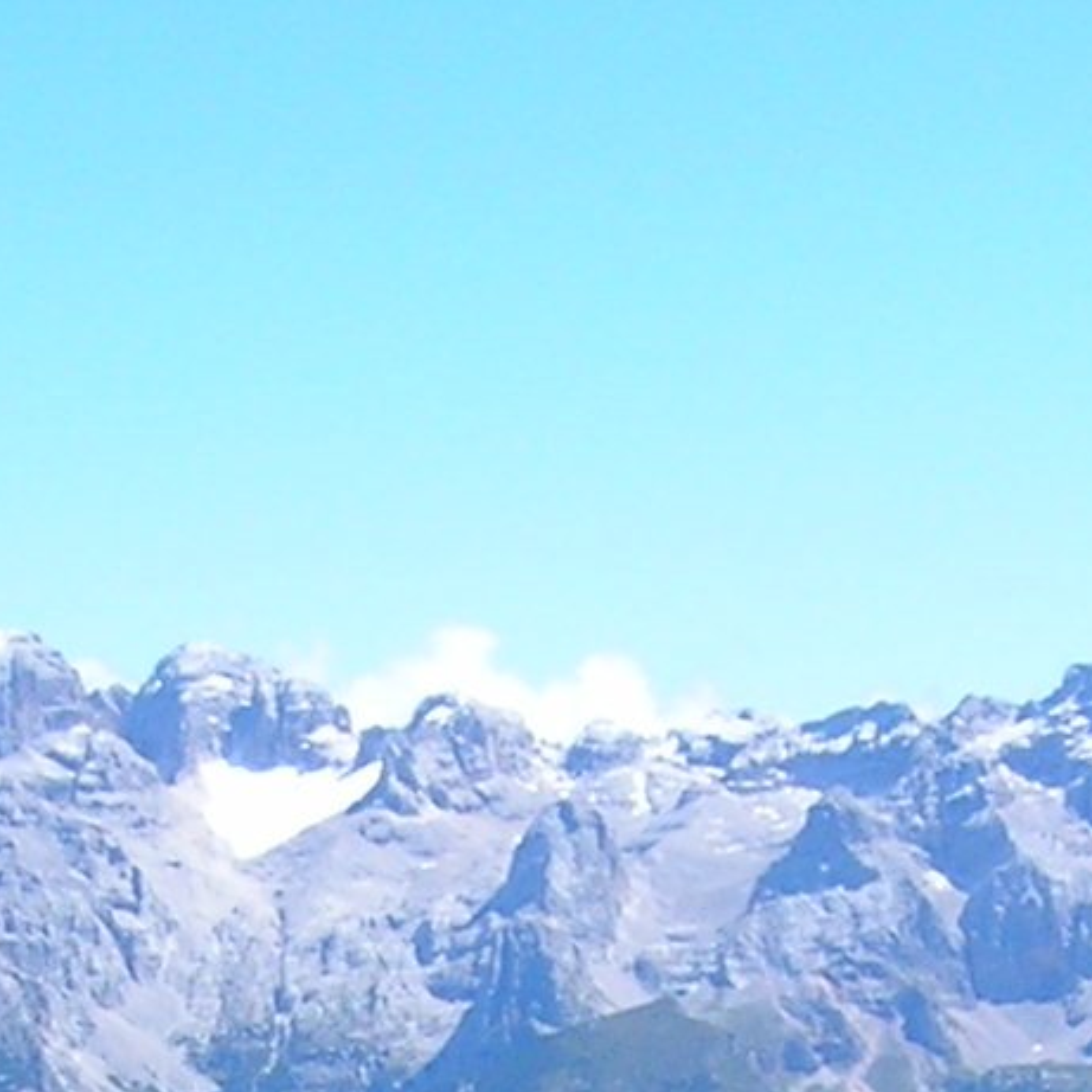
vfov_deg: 9.9
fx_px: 6032
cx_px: 481
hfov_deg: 10.3
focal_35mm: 169
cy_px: 1769
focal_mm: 5.7
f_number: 4.9
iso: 50
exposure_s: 1/253
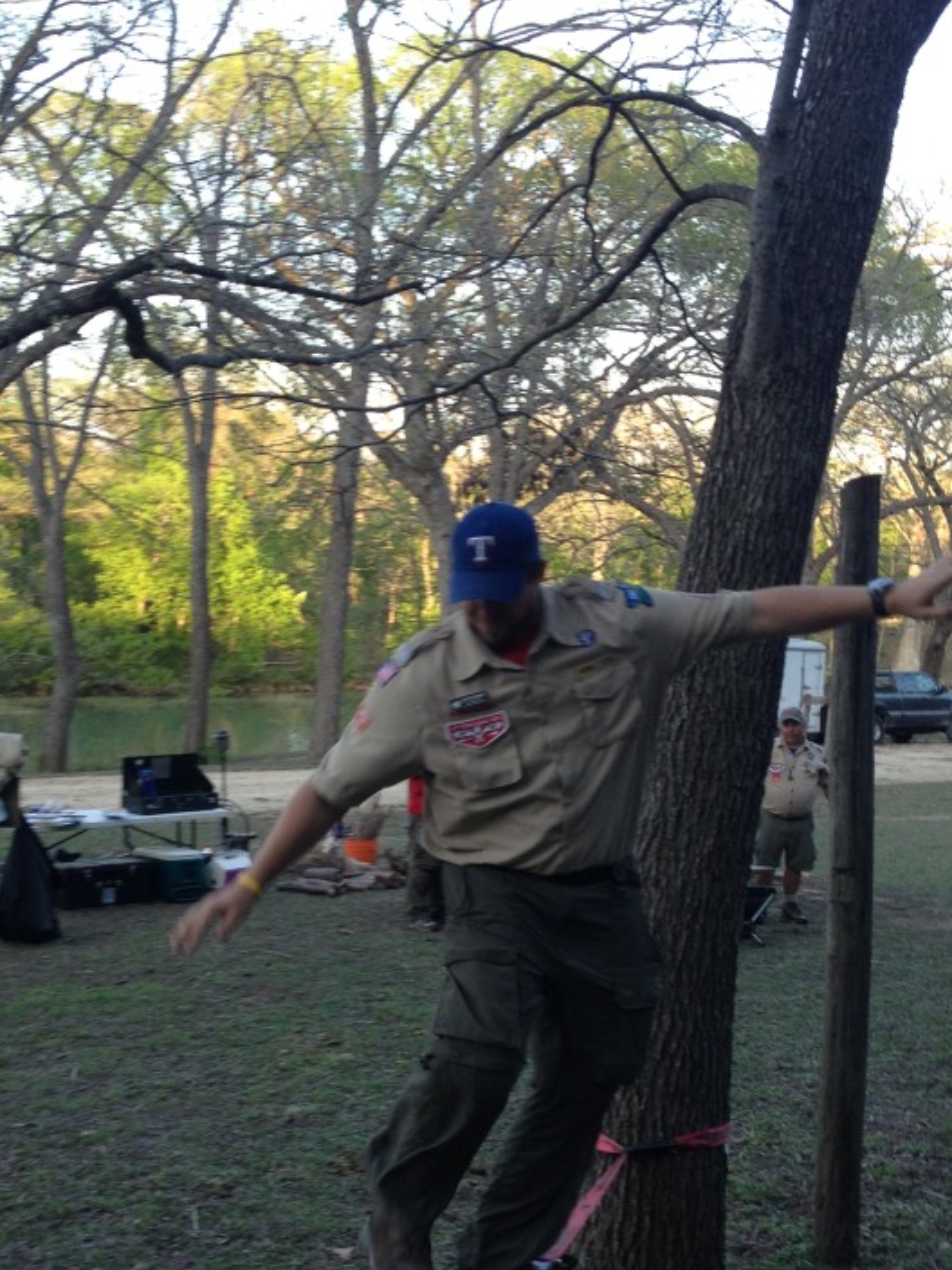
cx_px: 391
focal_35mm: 53
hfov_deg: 27.5
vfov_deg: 35.9
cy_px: 801
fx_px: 1943
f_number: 2.4
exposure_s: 1/120
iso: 50
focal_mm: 4.28
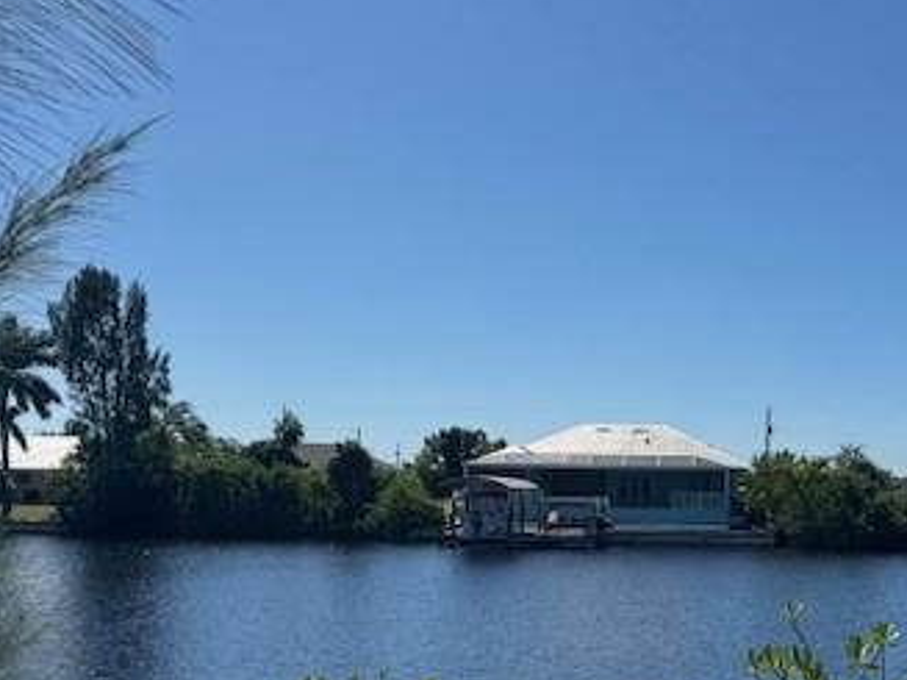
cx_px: 663
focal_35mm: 47
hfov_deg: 39.5
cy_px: 533
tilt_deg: -2.3
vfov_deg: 30.2
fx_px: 1231
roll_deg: -1.0
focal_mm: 6.76
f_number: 1.78
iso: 80
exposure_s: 1/7937
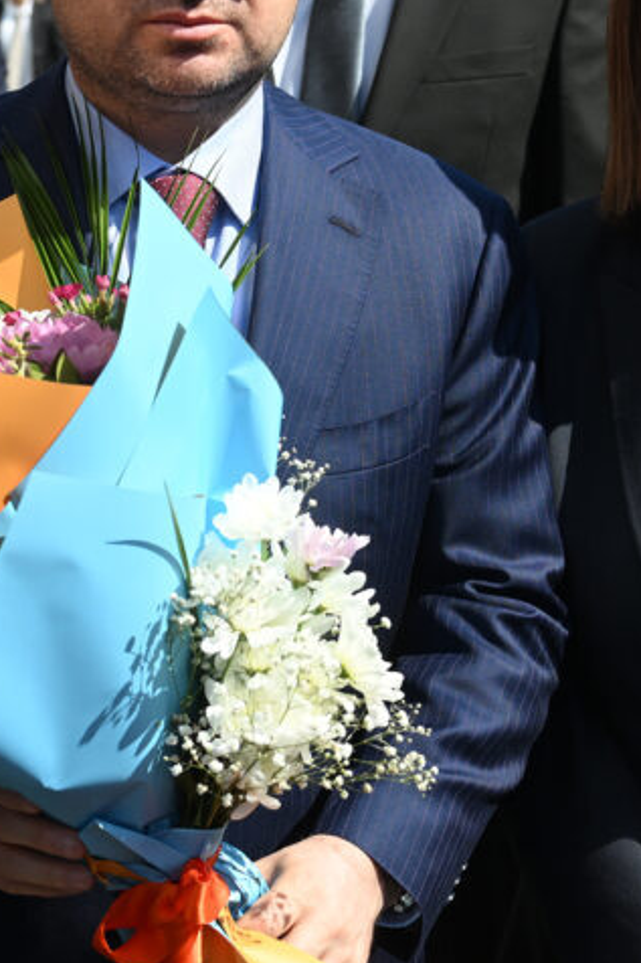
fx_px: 2121
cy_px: 313
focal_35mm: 79
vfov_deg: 25.4
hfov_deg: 17.1
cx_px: 148
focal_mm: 29.5
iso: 125
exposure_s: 1/1000
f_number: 4
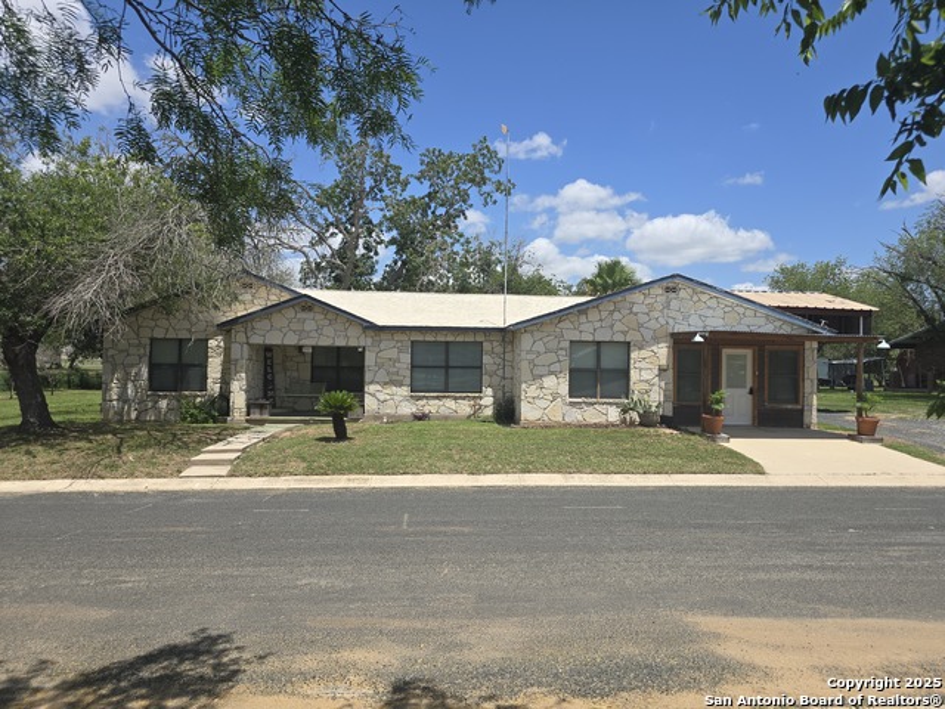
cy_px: 354
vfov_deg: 58.9
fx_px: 628
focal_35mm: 23
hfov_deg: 73.9
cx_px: 472
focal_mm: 6.3
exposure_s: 1/1005
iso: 12
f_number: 1.7
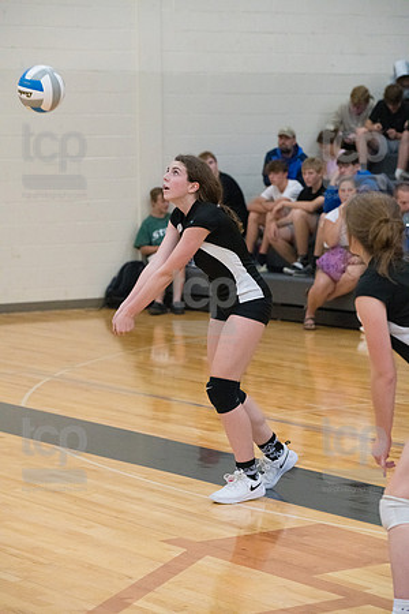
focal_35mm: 120
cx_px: 204
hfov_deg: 11.4
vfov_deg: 17.1
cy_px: 307
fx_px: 2045
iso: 6400
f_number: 4.5
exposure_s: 1/1000
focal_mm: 120
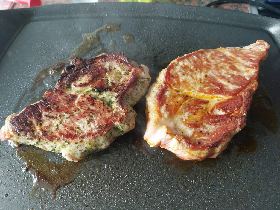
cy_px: 105
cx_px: 140
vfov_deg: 54.9
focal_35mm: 25
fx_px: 202
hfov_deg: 69.4
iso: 200
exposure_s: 1/50
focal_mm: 5.23
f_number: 1.8
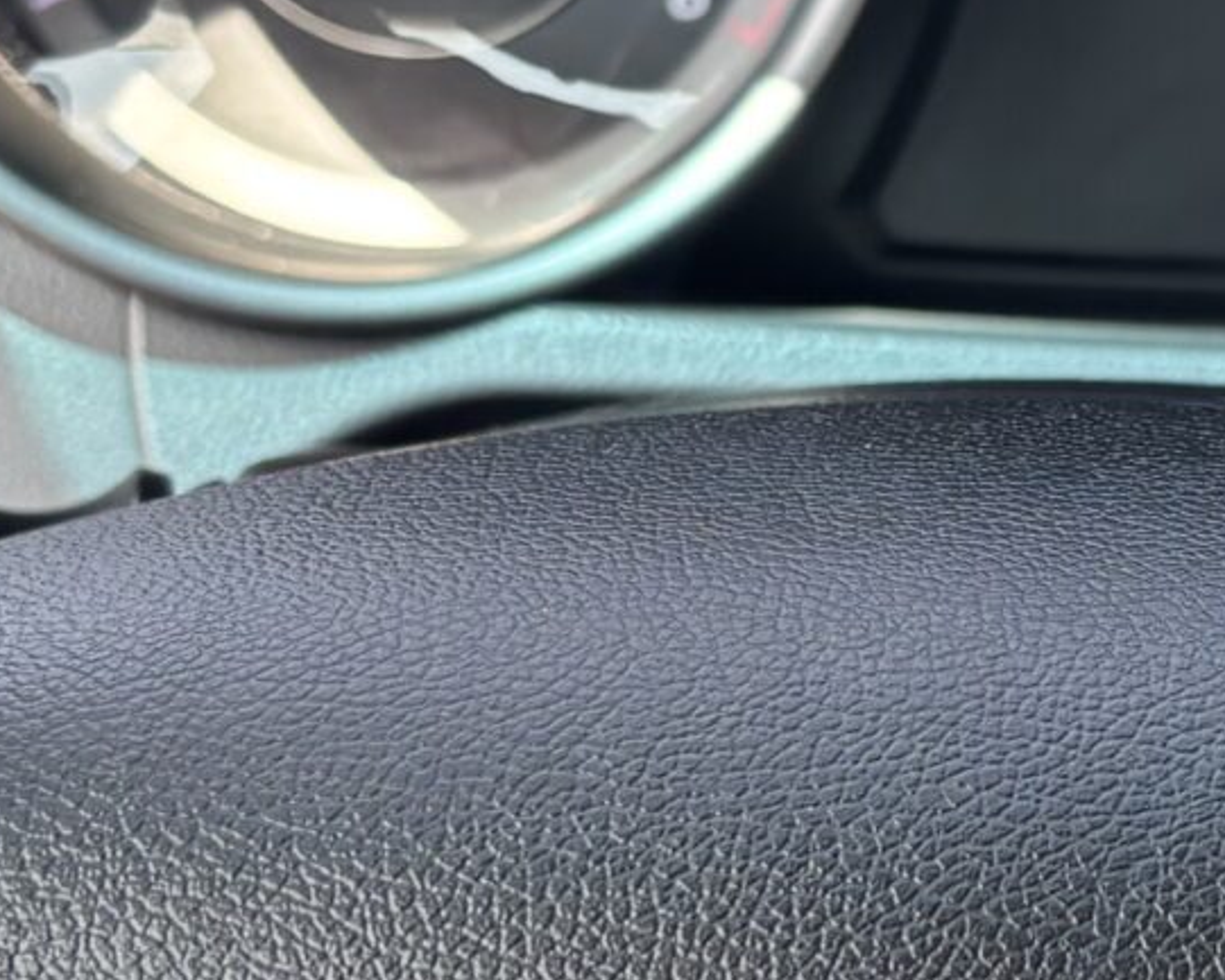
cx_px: 1239
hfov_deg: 15.7
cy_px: 776
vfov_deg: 12.8
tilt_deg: -24.1
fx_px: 4351
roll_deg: -3.8
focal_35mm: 120
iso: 50
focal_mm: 5.96
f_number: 1.6
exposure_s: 1/121
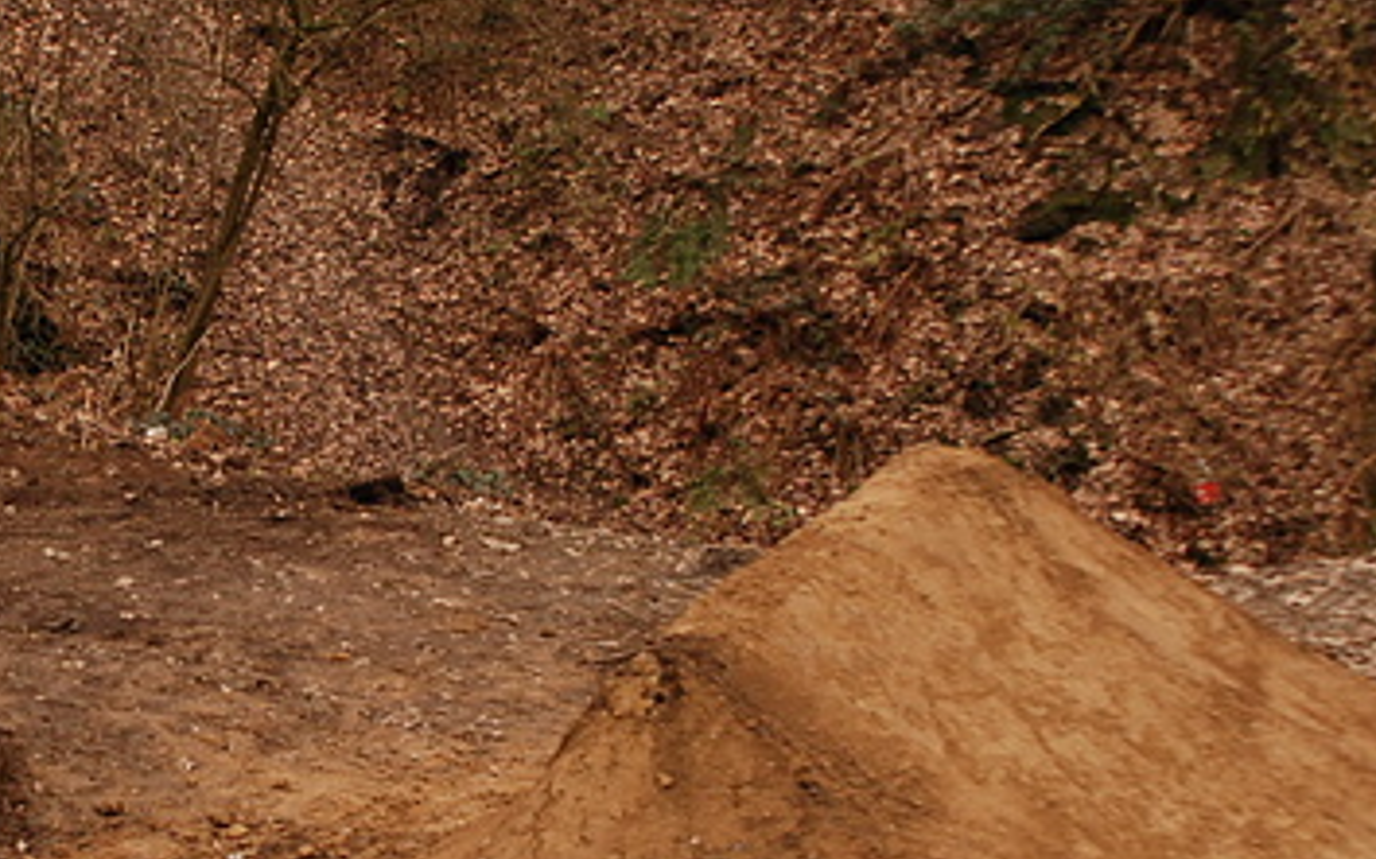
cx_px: 225
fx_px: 3636
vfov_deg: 13.5
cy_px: 476
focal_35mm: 97
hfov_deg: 21.1
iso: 640
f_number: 6.3
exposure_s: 1/80
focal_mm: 28
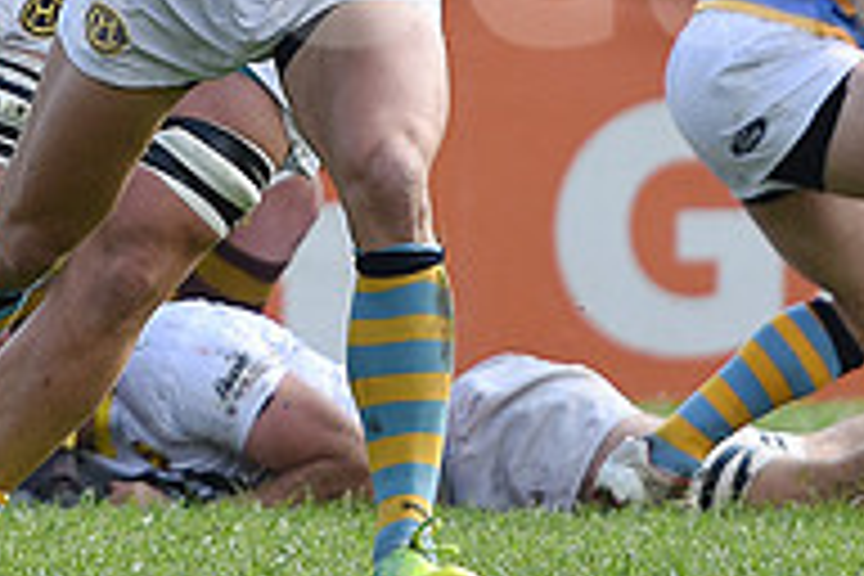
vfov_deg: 1.6
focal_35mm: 886
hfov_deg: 2.3
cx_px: -126
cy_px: -106
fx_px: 21251
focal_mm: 195
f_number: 3.5
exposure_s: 1/1250
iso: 250
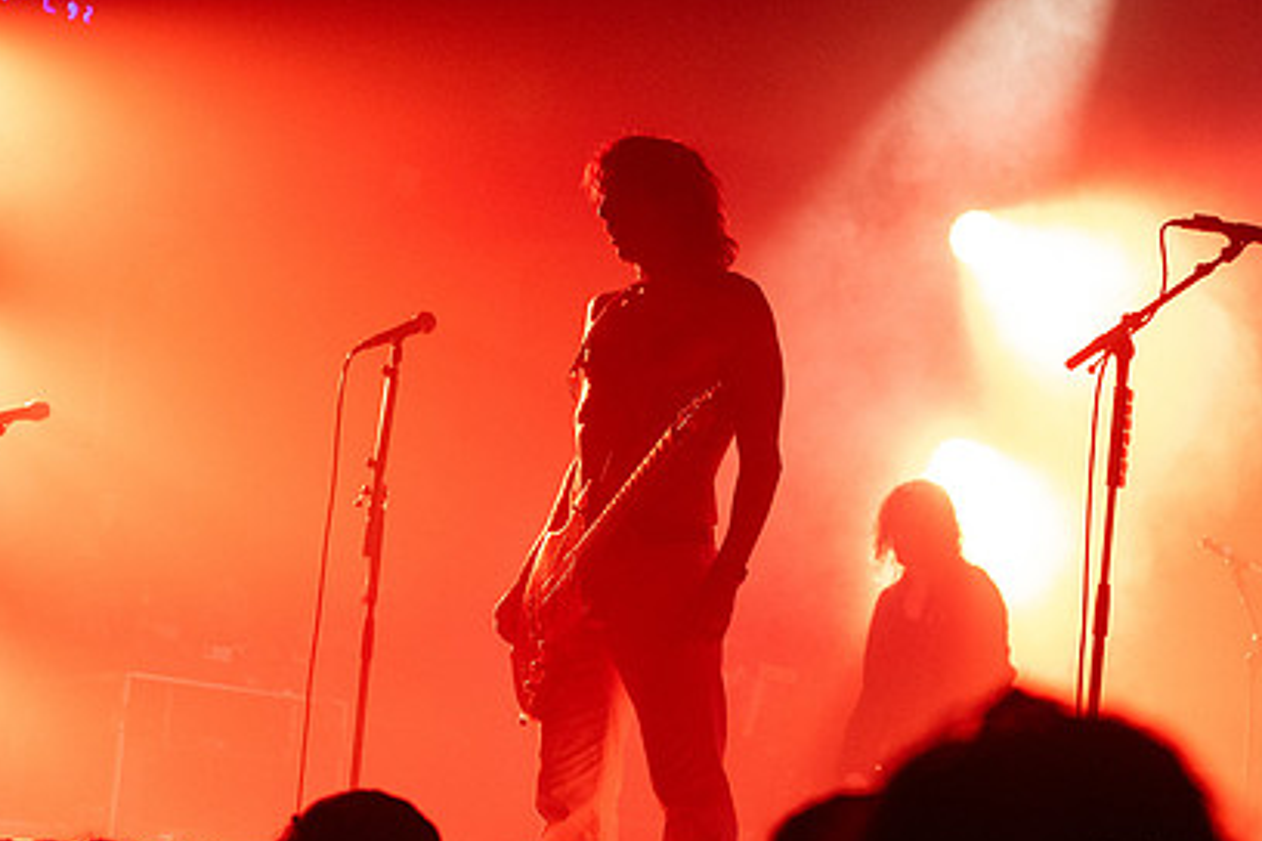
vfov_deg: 9.8
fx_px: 4872
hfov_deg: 14.8
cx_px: 745
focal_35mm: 139
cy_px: 173
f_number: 3.2
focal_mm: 70
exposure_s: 1/320
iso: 2500
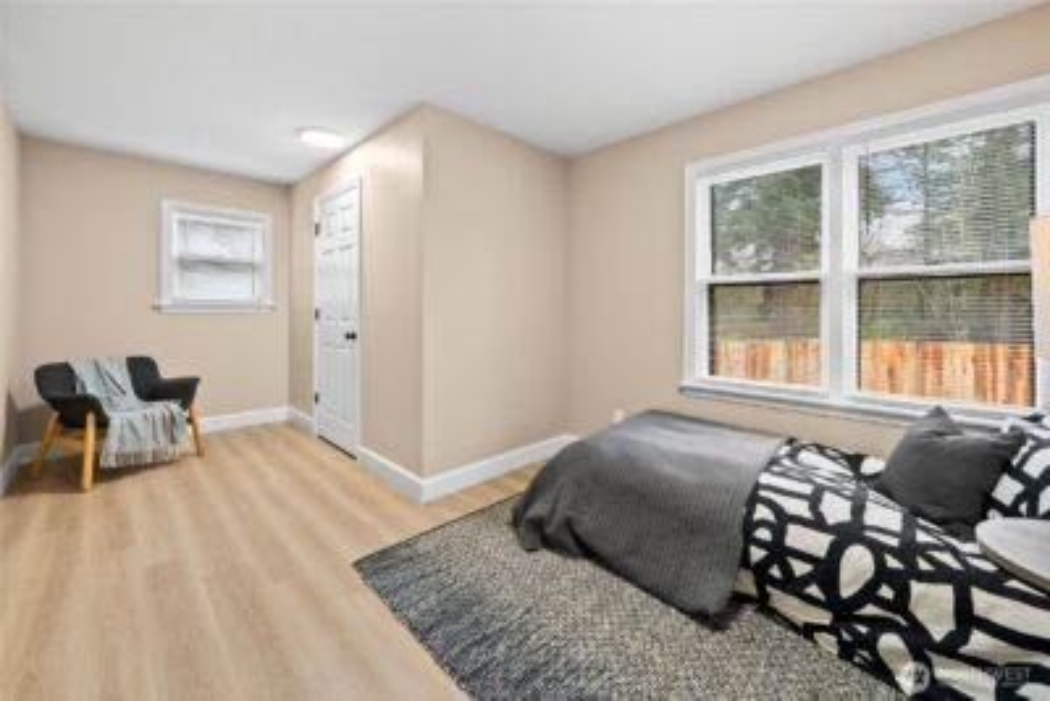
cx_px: 525
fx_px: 379
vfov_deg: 85.5
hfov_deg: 108.3
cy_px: 350
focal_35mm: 13
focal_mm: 13
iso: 1000
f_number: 7.1
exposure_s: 1/13
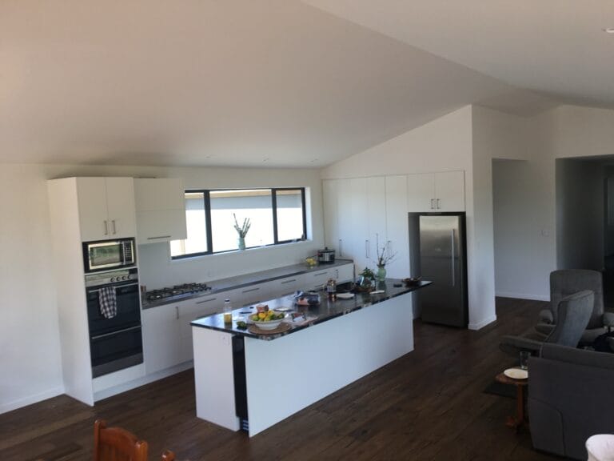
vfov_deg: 48.2
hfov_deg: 61.7
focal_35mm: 29
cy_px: 230
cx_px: 307
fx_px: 514
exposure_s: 1/50
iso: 25
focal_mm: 4.15
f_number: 2.2
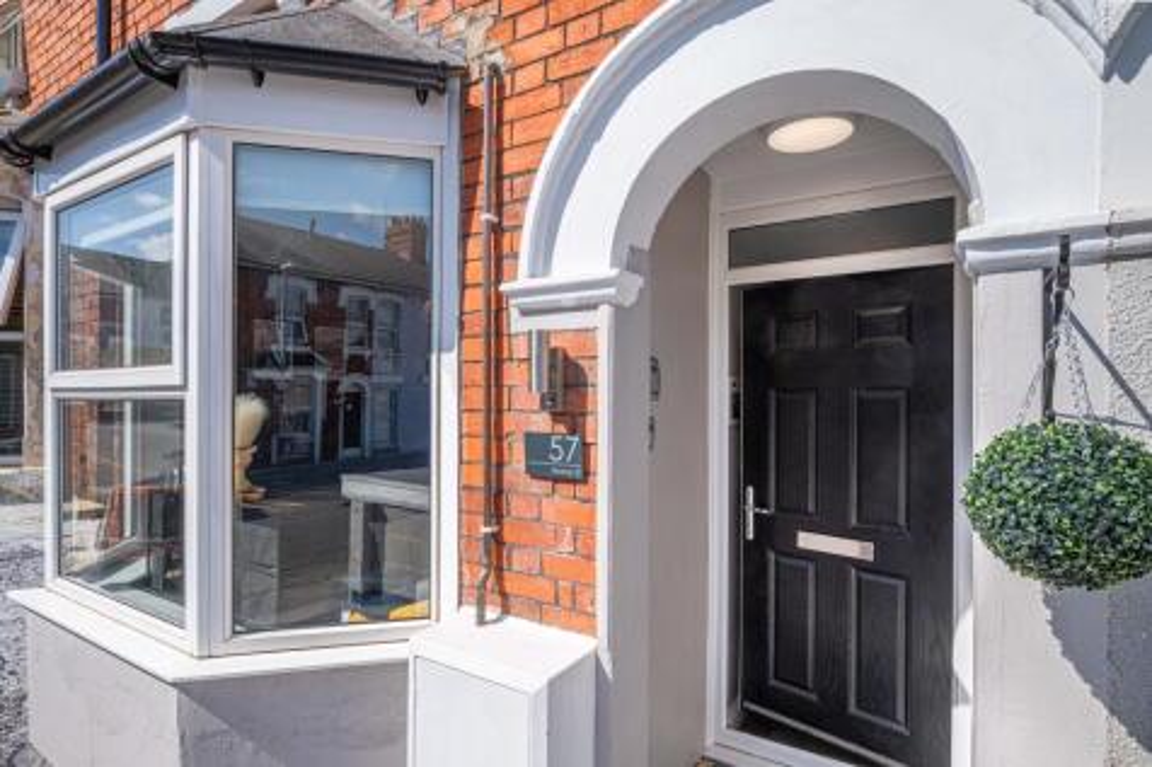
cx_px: 576
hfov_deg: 91.6
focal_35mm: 18
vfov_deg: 68.8
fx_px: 560
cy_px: 384
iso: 100
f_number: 11
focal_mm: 17.5
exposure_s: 1/320
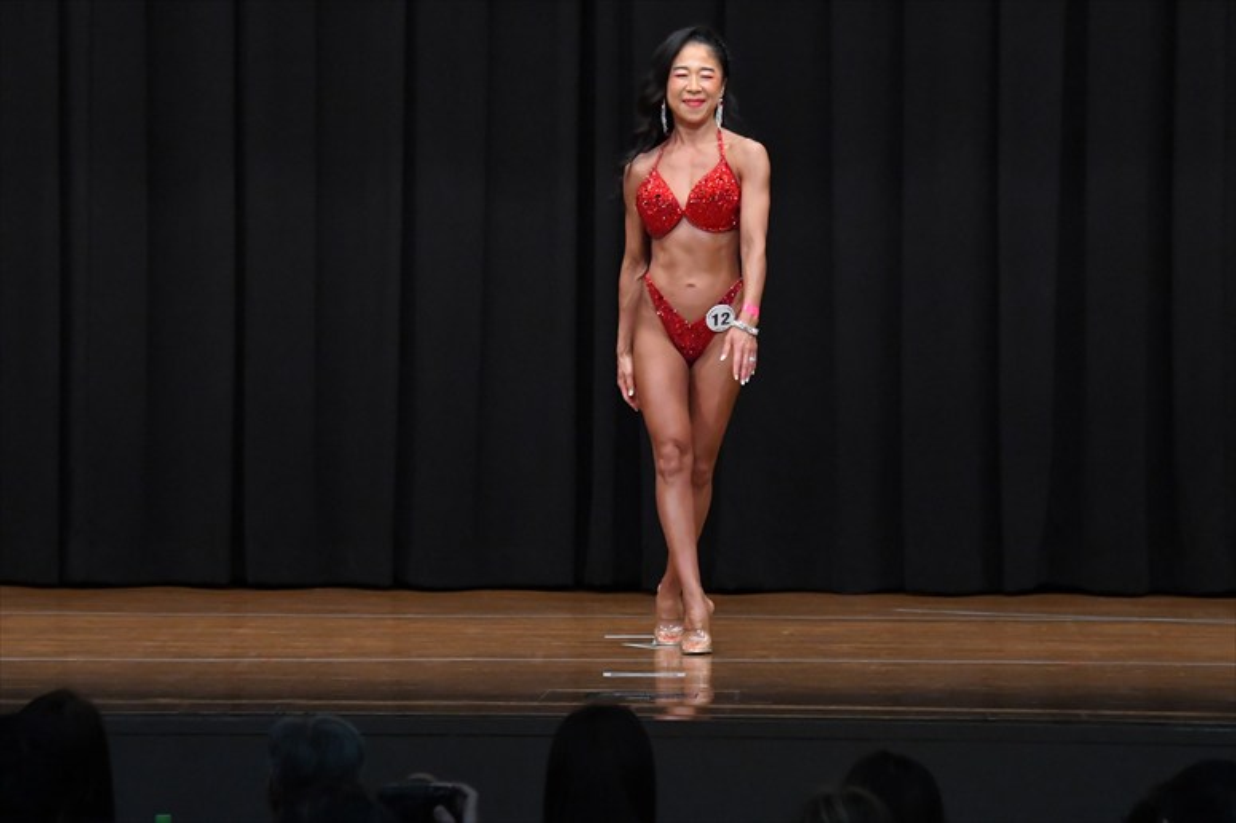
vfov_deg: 6.1
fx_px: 7721
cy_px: 412
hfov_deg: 9.2
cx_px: 618
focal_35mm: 225
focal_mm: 150
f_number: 5.6
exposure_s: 1/400
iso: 6400
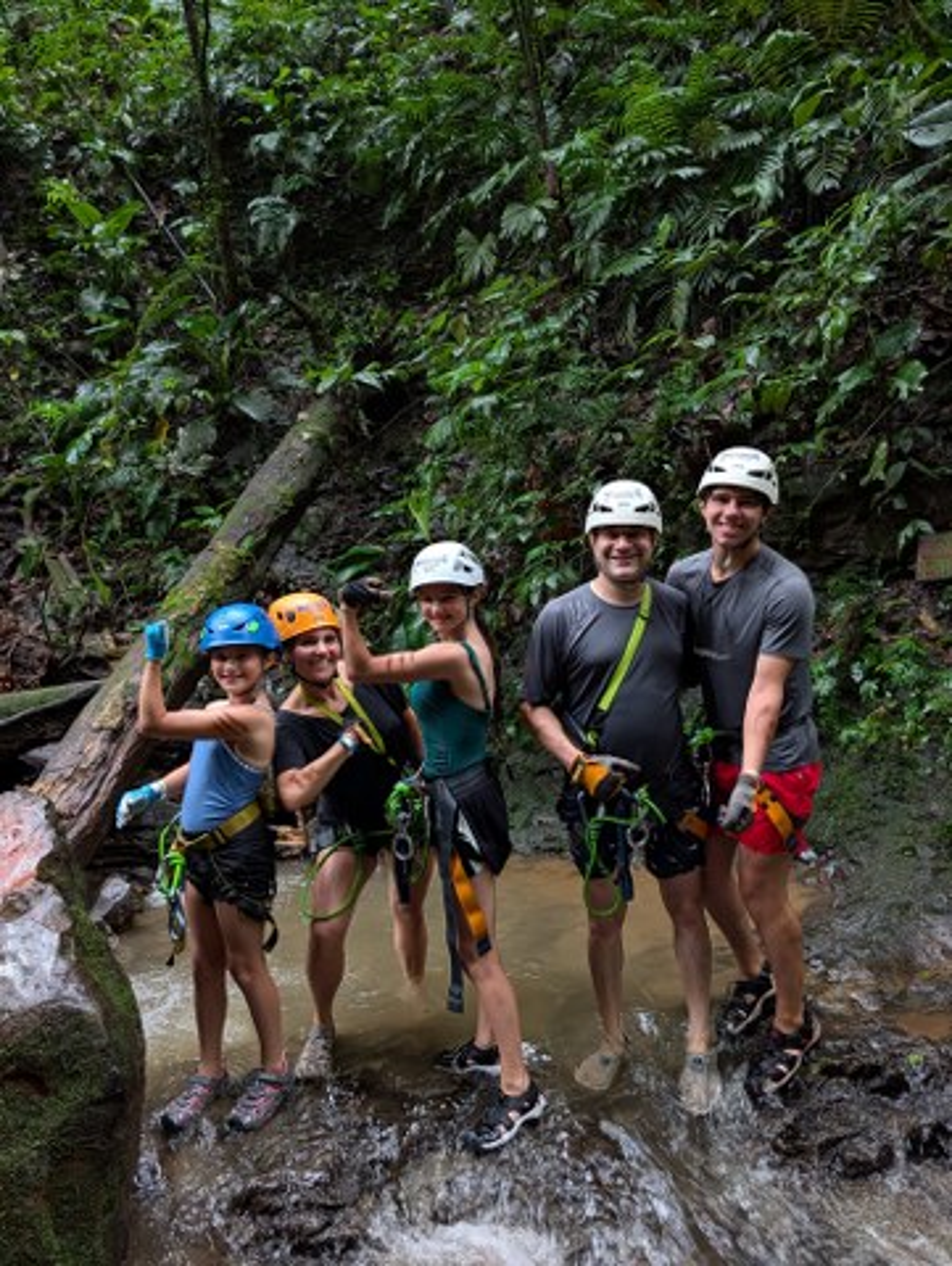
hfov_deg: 56.9
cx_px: 476
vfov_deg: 71.5
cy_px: 633
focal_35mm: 24
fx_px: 878
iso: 397
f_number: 1.68
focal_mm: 6.9
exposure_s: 1/132
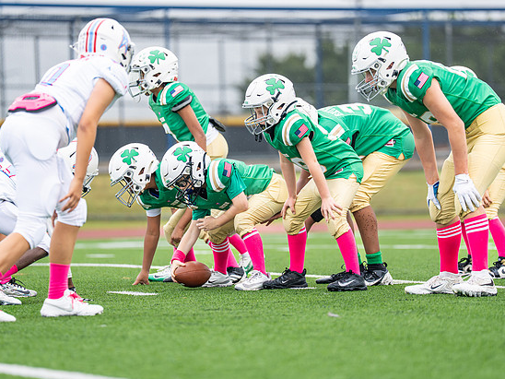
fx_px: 3895
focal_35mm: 267
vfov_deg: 5.6
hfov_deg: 7.4
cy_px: 169
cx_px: 270
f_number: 2.8
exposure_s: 1/1000
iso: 500
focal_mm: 200
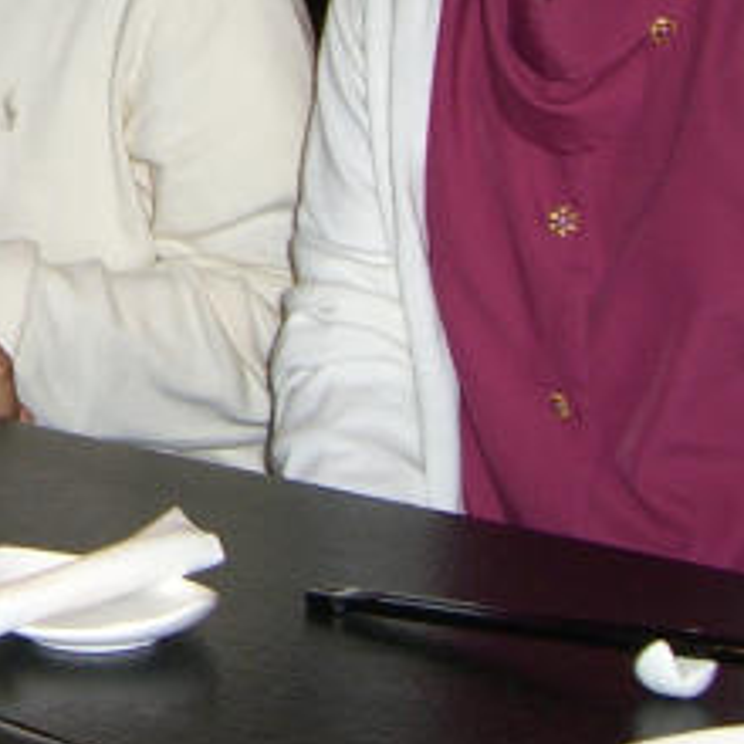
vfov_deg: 13.9
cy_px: -152
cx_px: -196
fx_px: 2967
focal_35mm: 122
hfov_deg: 13.8
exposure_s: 1/60
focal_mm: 6.2
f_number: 2.7
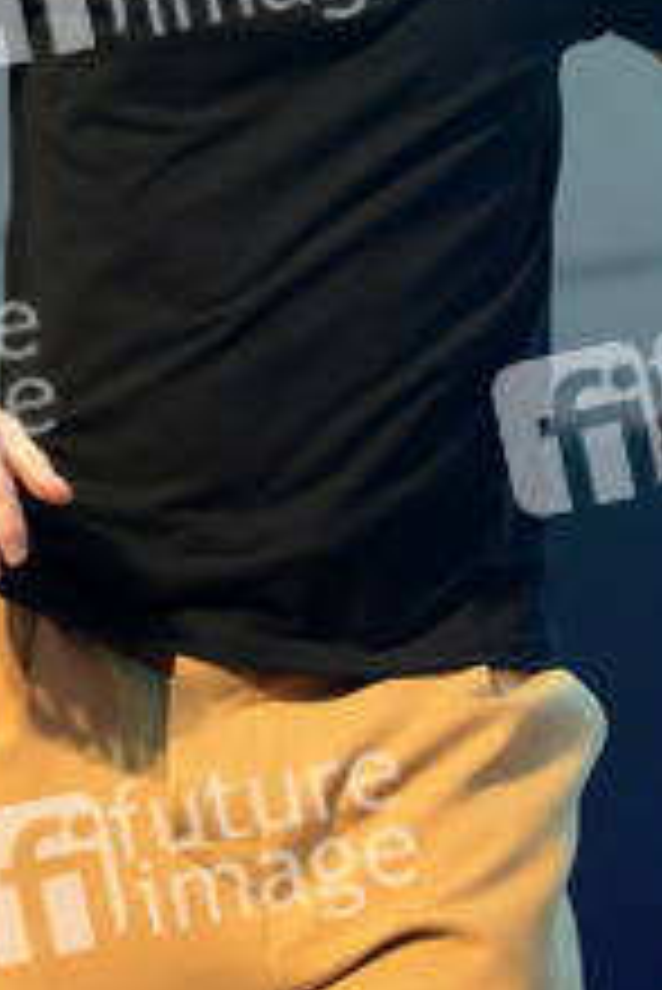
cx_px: 315
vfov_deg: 16.0
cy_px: 184
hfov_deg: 10.8
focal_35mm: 127
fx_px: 3497
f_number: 2.8
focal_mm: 70
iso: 800
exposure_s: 1/320
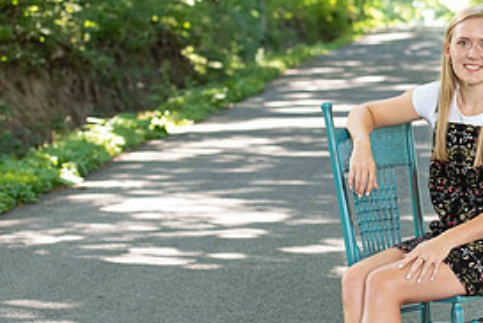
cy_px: 175
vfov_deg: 9.2
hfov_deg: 13.6
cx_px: 455
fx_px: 2001
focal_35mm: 149
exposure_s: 1/200
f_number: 3.5
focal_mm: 70
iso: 640
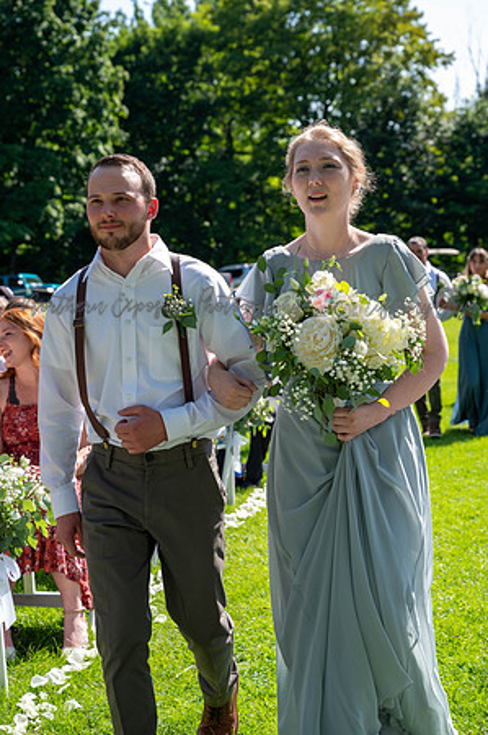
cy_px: 368
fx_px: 1406
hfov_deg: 19.7
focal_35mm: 69
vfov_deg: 29.3
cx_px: 244
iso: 140
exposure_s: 1/250
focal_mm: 69
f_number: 5.6
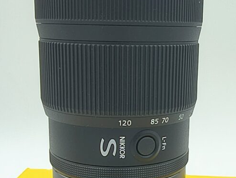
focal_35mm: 25
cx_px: 122
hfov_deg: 69.3
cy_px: 89
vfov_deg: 55.0
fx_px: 171
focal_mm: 1.83
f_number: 2
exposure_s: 1/100
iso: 159
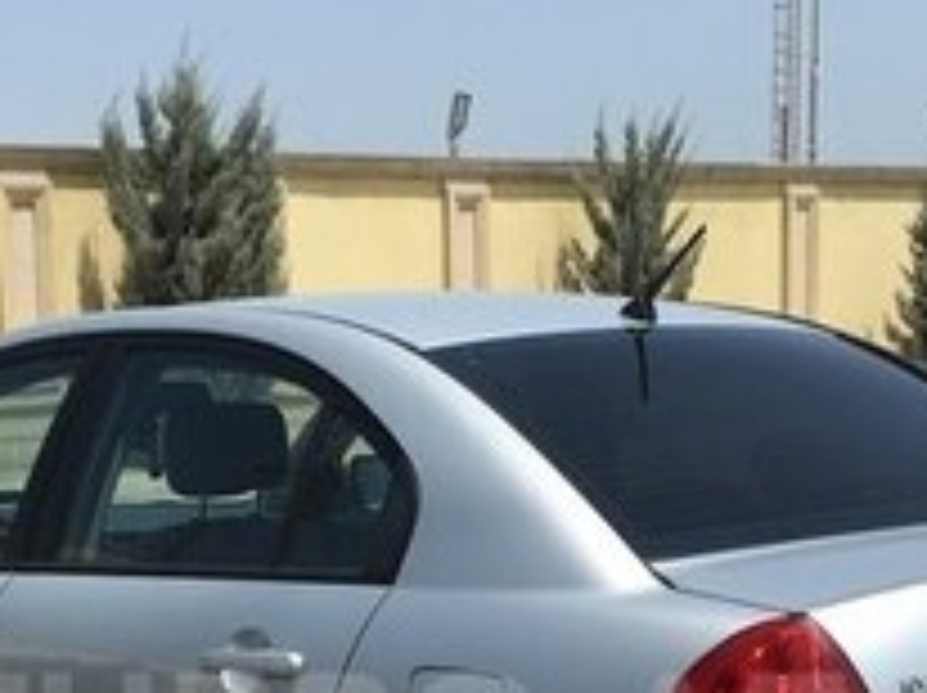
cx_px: 387
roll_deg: +0.9
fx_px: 2488
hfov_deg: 21.1
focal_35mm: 93
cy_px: 740
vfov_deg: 15.5
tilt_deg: -10.1
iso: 25
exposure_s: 1/2137
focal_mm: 4.15
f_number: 2.2
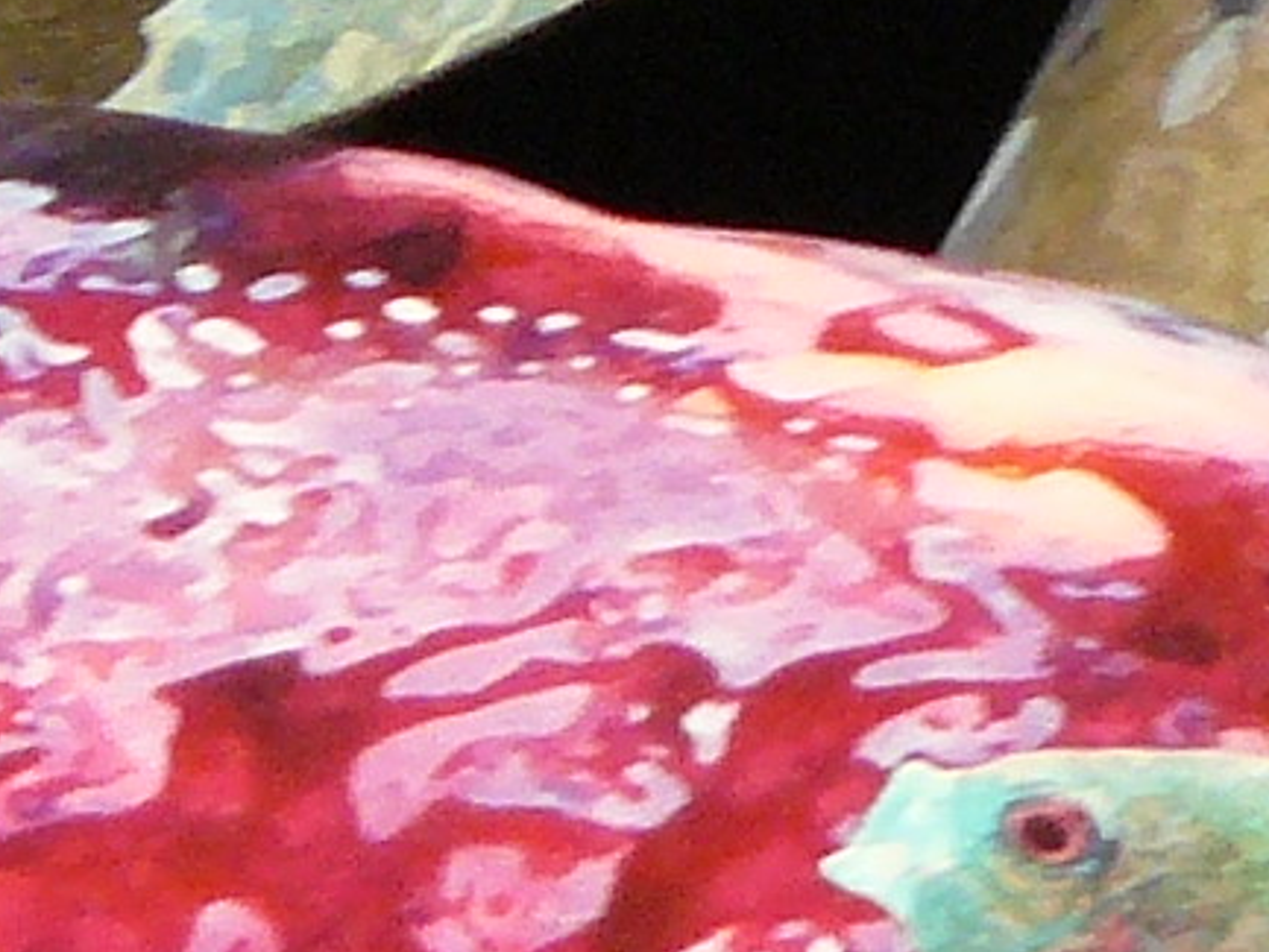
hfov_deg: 3.9
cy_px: -422
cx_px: 944
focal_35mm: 511
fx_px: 18738
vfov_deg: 2.9
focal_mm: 12
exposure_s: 1/30
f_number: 3.2
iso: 200
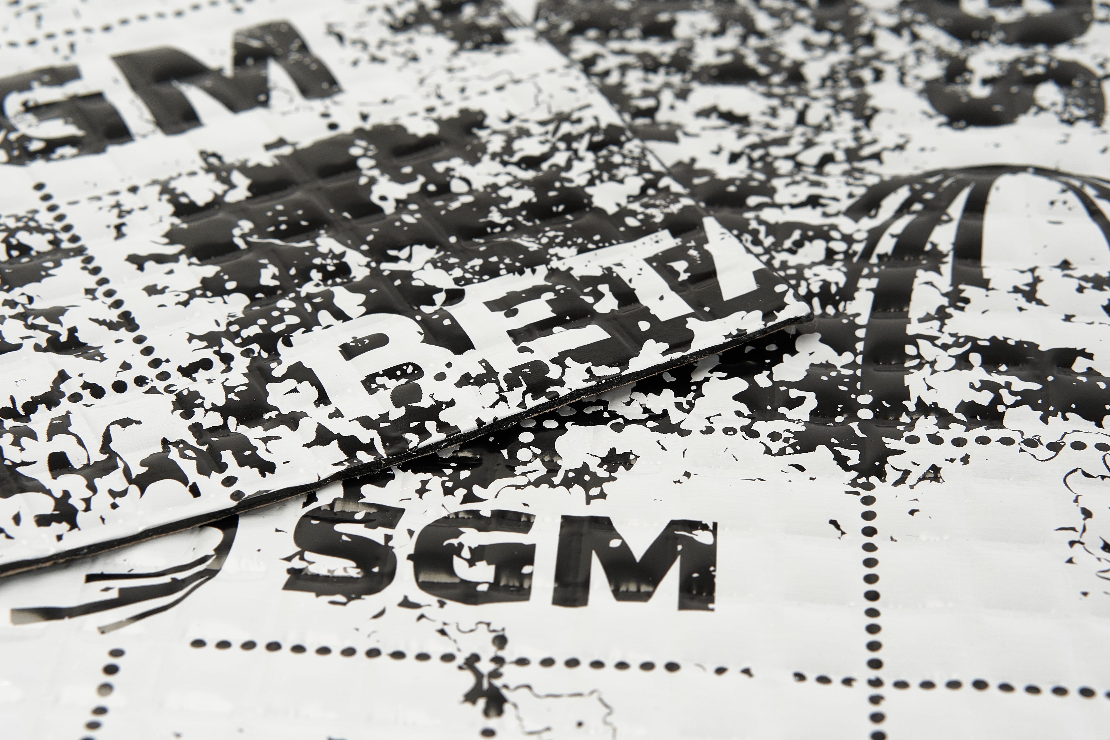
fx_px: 2312
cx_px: 555
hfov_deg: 27.0
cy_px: 370
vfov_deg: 18.2
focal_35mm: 75
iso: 125
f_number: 7.1
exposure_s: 1/125
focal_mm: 50
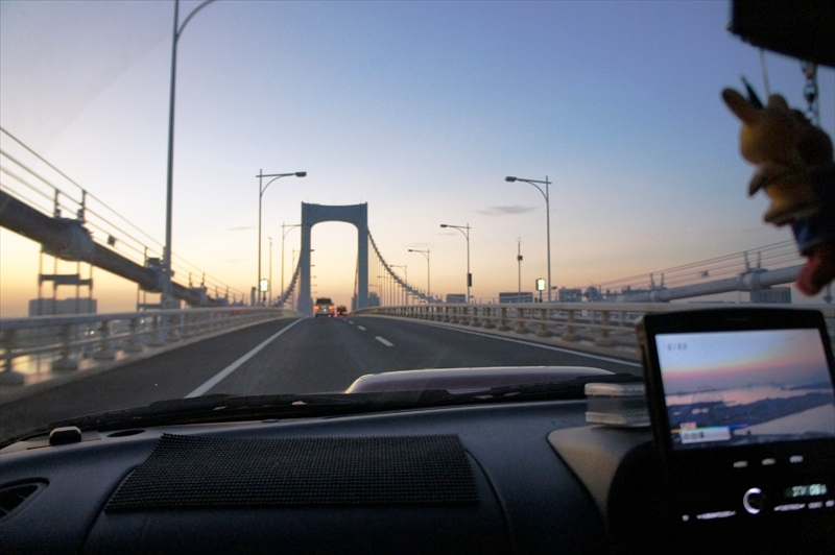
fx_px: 626
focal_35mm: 27
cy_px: 278
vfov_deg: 47.9
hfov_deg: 67.4
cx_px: 418
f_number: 3.5
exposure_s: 1/100
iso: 1600
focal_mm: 18
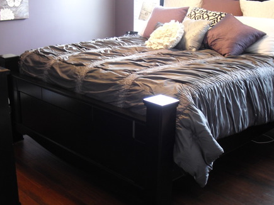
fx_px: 419
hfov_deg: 36.2
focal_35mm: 53
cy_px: 106
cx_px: 142
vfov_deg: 27.5
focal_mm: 6.3
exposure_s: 1/8
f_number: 3.1
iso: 200
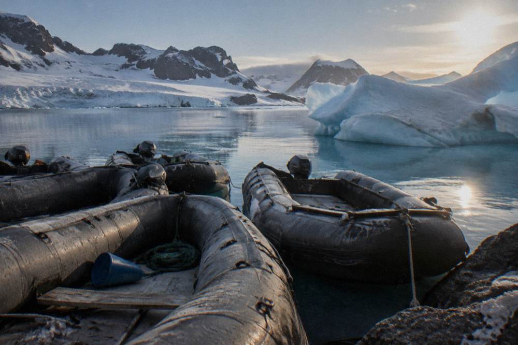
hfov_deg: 48.5
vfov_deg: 33.4
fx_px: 575
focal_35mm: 40
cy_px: 172
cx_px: 259
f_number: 11
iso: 400
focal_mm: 40
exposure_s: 1/200
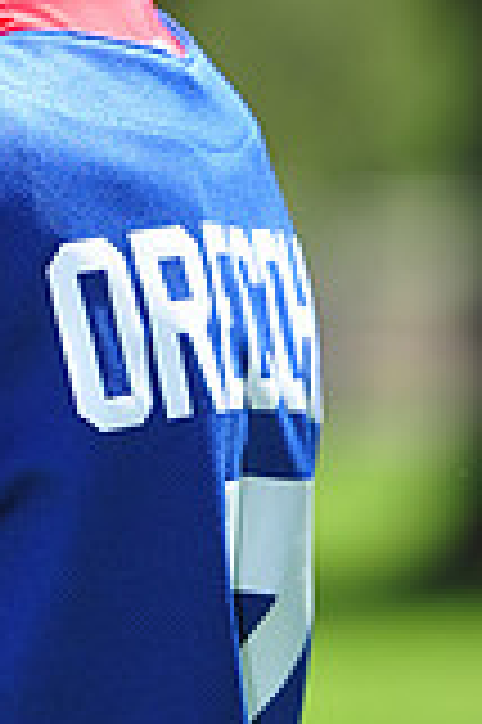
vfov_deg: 2.9
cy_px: -288
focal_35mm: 722
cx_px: -198
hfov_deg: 1.9
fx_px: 14530
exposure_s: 1/500
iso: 200
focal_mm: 200
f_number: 4.5
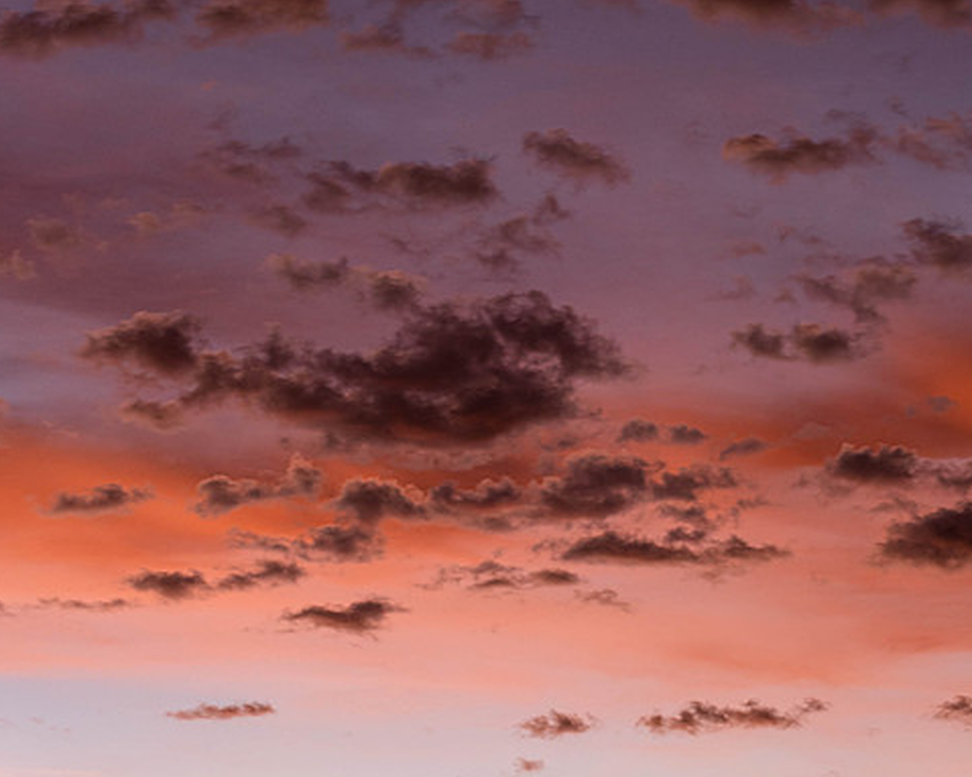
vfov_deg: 9.0
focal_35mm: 171
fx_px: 4917
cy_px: 392
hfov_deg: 11.3
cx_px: 512
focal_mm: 100
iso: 200
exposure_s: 1.5
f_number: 4.5
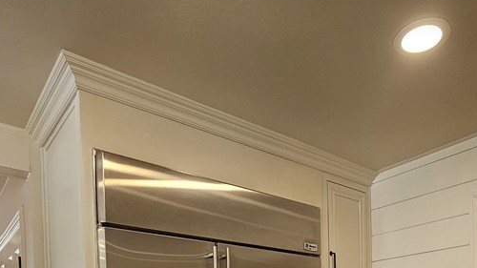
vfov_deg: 30.9
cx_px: 273
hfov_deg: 65.8
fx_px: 367
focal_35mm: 29
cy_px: 352
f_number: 2.2
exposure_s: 1/77.4
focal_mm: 2.2
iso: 125
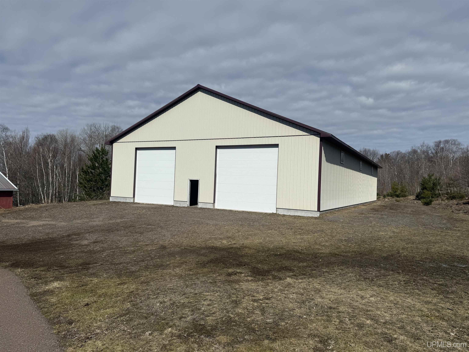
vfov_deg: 56.8
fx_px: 325
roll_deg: -1.9
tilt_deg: +2.0
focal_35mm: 24
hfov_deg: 71.6
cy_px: 176
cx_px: 234
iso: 80
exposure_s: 1/11905
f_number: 1.78
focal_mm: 6.76
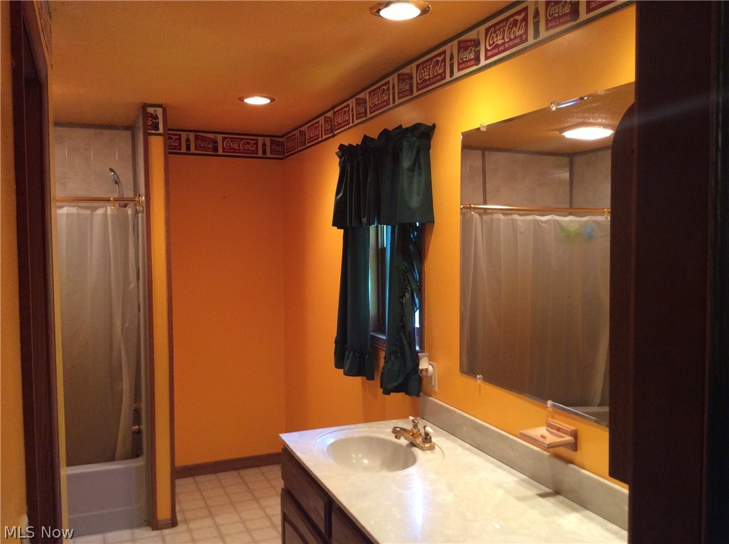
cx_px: 364
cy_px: 272
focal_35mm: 32
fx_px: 673
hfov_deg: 56.9
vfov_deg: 44.0
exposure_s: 1/24
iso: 100
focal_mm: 3.3
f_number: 2.4
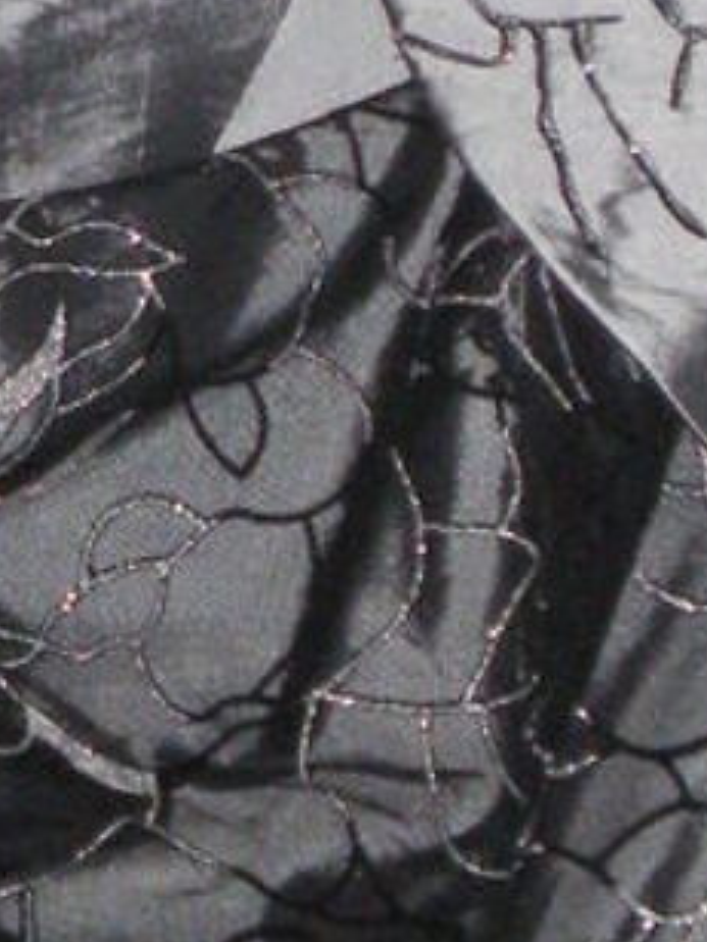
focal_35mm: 242
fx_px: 6590
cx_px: -165
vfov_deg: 8.1
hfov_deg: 6.1
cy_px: -26
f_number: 3.9
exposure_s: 1/40
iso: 400
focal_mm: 9.3
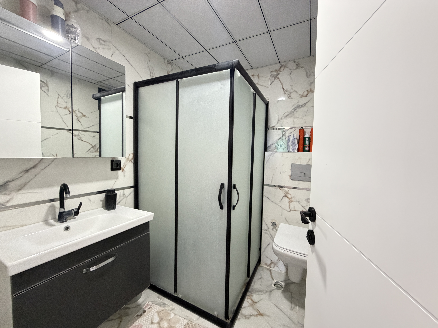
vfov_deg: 85.7
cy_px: 164
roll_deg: -0.3
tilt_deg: -3.2
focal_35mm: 14
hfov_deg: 102.1
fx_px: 177
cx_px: 219
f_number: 2.2
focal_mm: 2.22
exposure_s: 1/50
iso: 640
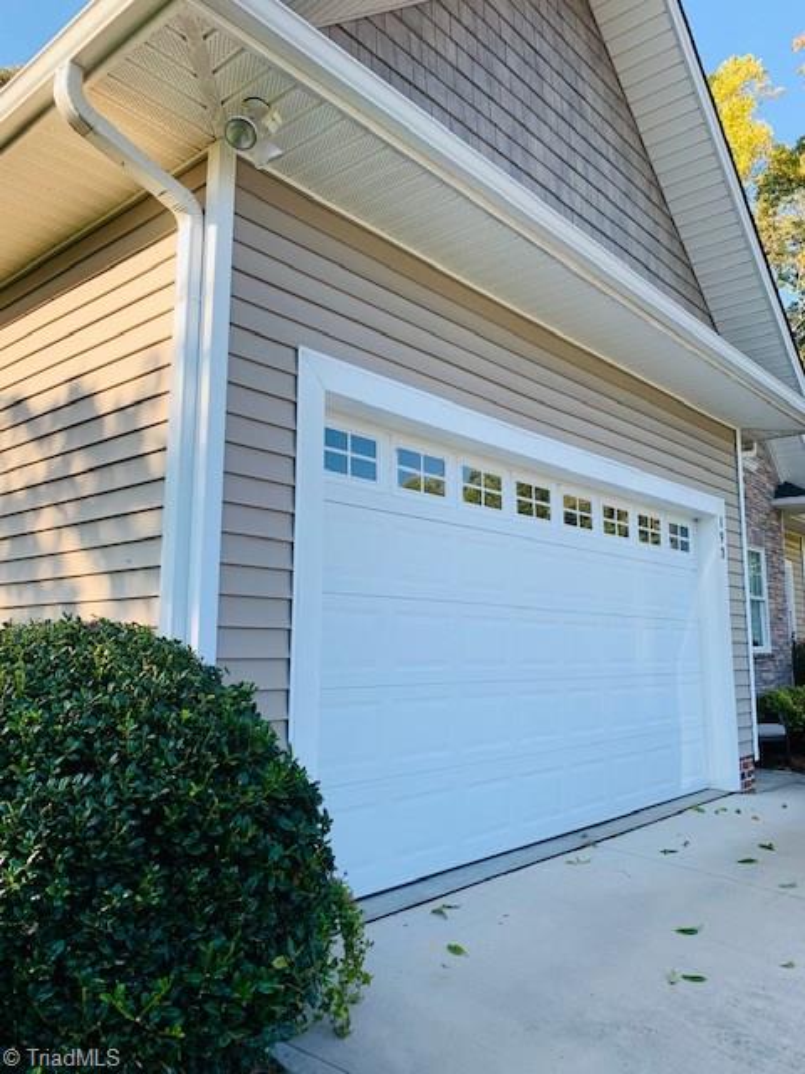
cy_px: 537
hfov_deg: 53.1
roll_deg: -0.1
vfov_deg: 67.3
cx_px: 402
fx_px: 806
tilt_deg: +10.5
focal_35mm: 26
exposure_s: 1/410
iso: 25
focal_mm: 4.25
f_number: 1.8
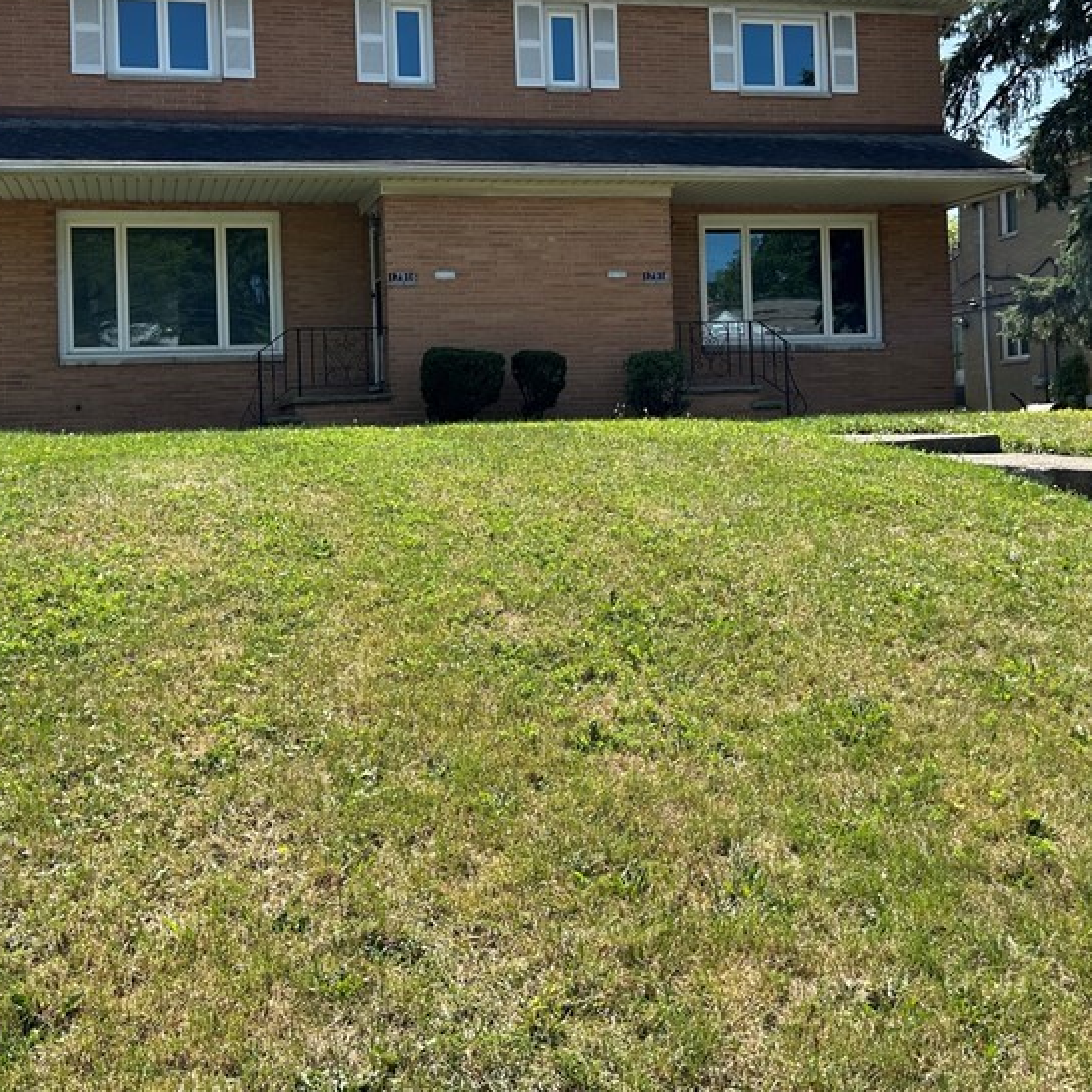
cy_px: 389
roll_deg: +2.3
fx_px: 1535
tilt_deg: +1.7
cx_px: 545
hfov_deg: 39.2
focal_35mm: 43
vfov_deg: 38.8
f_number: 1.5
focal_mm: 5.7
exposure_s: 1/1869
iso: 50
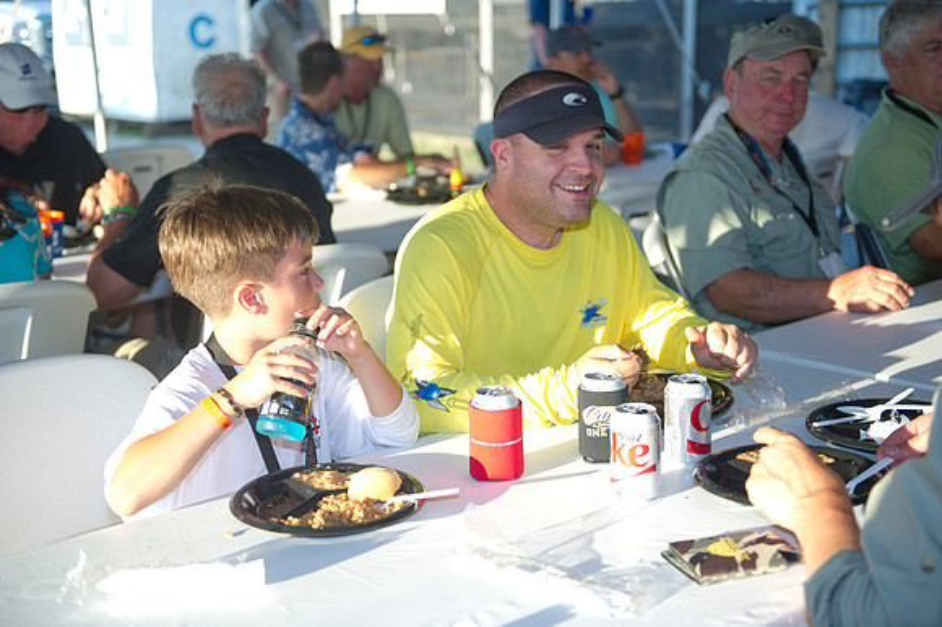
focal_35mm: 52
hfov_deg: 38.2
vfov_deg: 26.0
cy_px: 314
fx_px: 1360
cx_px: 471
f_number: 2.8
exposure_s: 1/250
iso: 125
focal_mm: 52
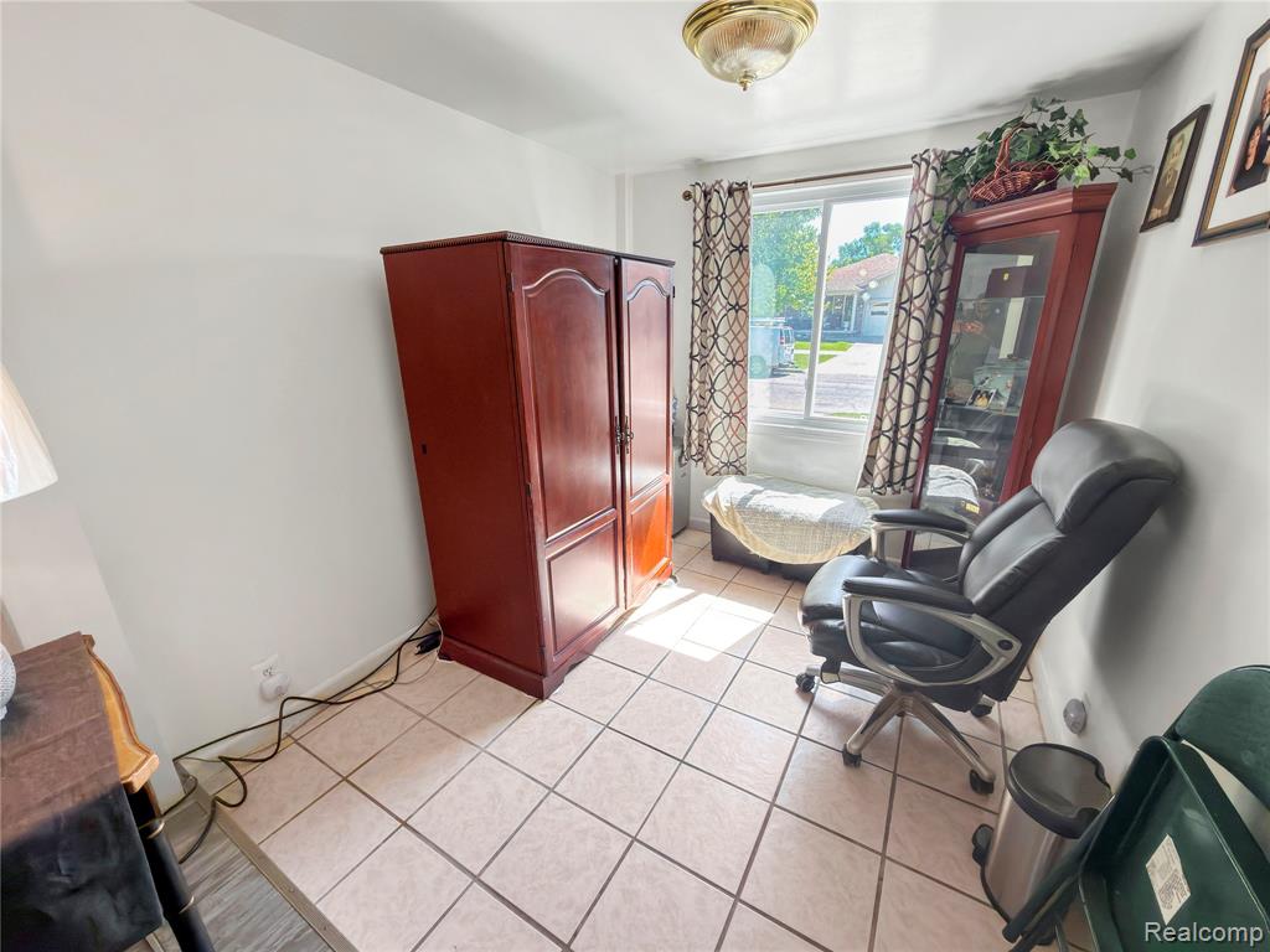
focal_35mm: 14
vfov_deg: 85.7
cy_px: 476
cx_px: 635
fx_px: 514
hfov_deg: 102.1
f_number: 2.2
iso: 50
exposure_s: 1/60
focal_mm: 2.22
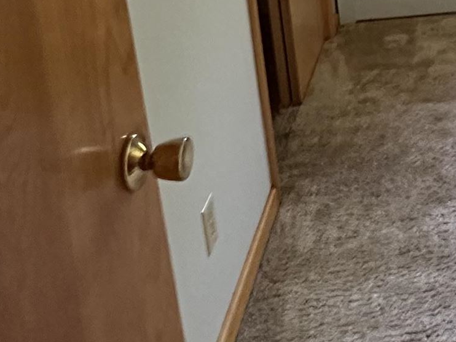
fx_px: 764
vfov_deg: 22.5
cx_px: 583
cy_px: -105
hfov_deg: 27.9
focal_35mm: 58
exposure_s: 1/60
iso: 1000
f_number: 2.2
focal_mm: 2.22
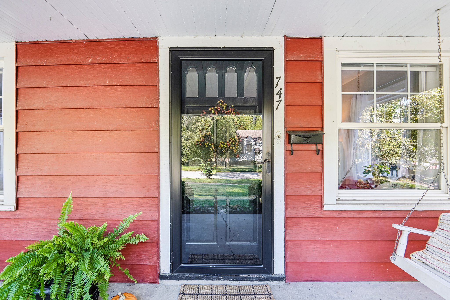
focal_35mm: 16
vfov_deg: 73.7
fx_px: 200
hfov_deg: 96.7
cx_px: 225
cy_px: 150
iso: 220
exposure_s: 1/15
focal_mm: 16
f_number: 8
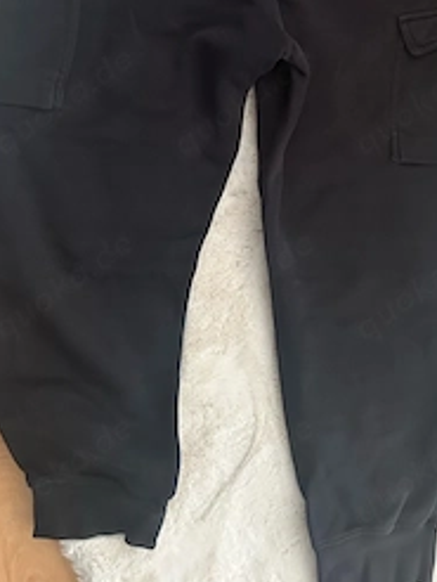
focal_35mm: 39
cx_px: 295
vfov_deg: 45.7
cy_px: 128
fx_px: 655
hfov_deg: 36.5
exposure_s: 1/41
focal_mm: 6.86
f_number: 1.78
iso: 1000
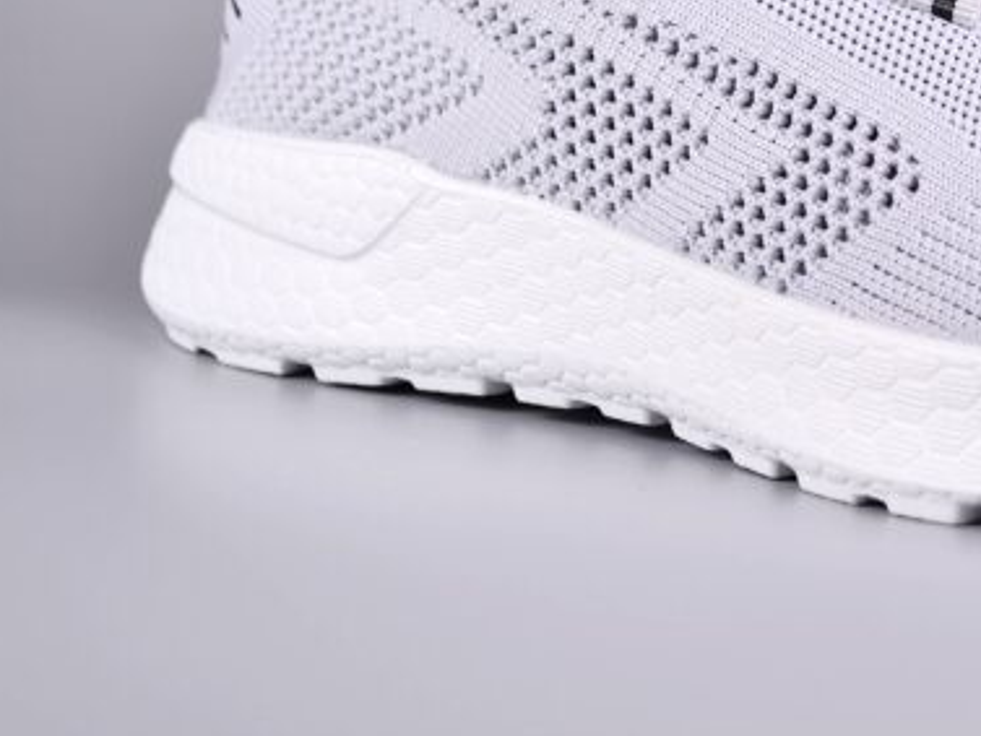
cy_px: 82
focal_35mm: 98
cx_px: 981
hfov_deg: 19.4
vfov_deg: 14.9
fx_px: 2778
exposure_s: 1/80
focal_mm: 32
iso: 100
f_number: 4.8
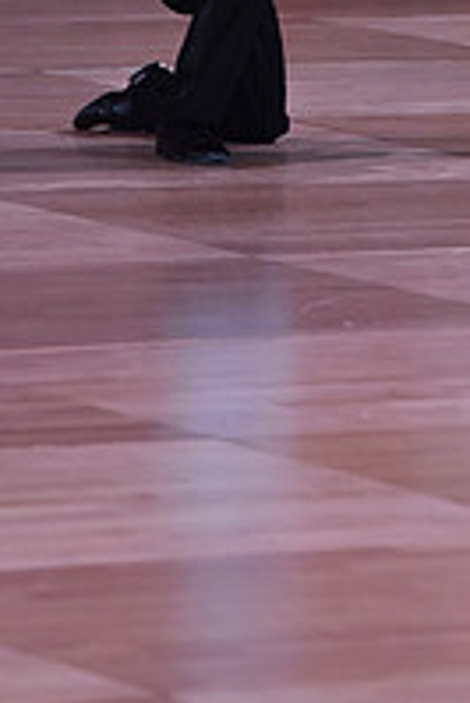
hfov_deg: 2.4
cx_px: 316
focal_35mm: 584
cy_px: -233
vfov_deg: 3.5
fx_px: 11416
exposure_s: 1/250
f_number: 5.6
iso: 1600
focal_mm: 200
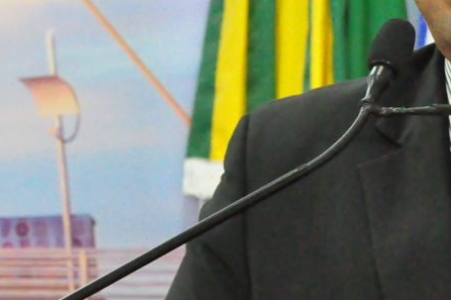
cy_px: 117
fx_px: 5377
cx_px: 448
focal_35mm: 430
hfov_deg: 4.8
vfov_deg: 3.2
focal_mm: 85
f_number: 9
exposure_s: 1/40
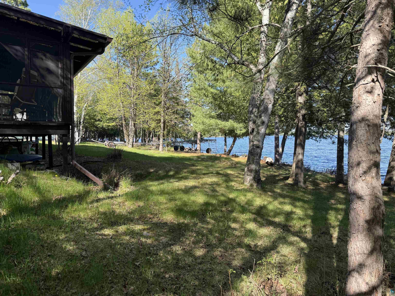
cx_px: 198
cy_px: 148
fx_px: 274
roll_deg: +0.2
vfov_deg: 56.8
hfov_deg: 71.6
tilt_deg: -2.7
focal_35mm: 24
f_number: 1.78
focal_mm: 6.76
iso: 80
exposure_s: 1/1018
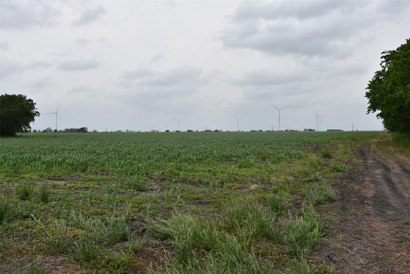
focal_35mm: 30
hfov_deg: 61.9
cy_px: 137
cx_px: 205
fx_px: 342
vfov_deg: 43.7
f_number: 8
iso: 125
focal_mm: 20
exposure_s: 1/500
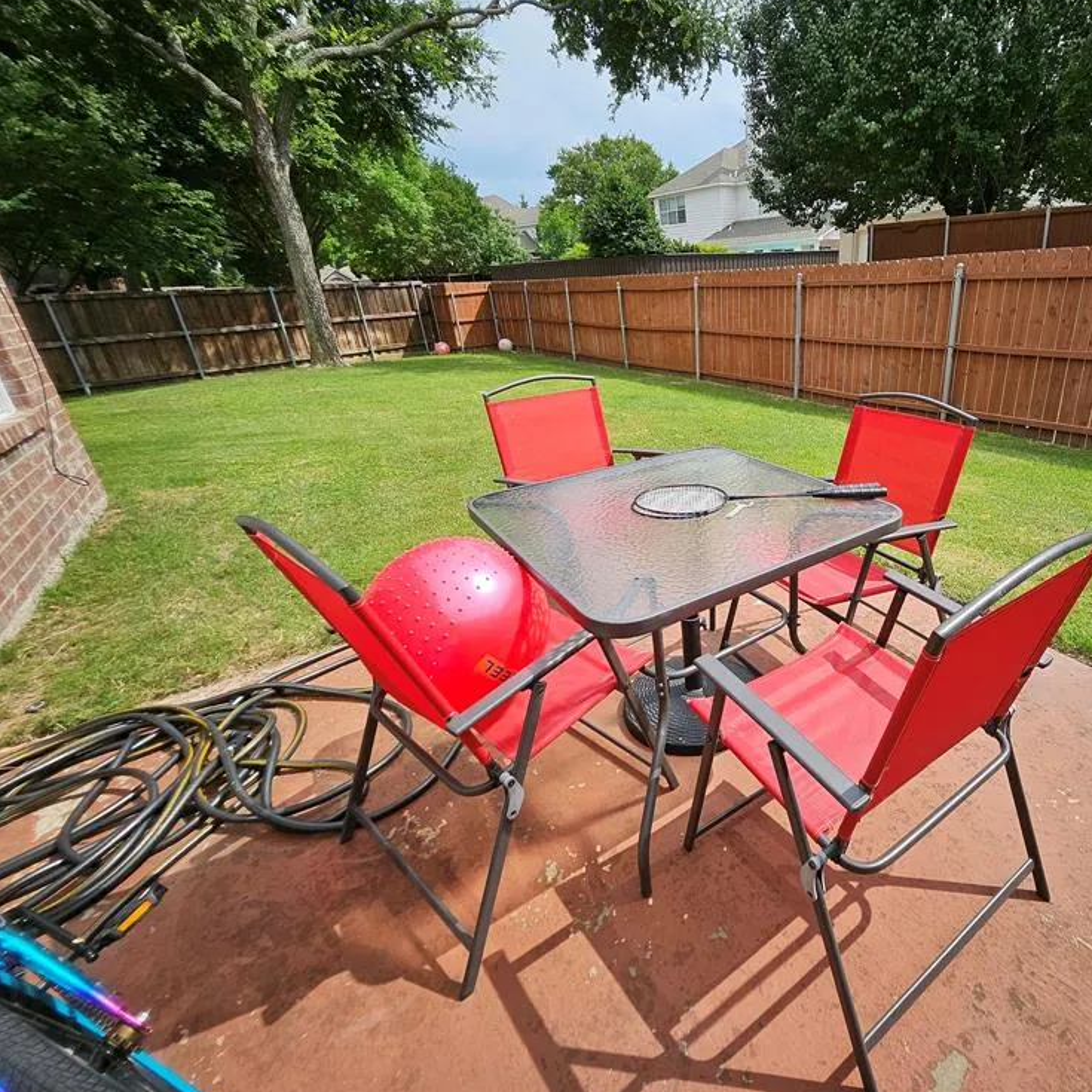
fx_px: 571
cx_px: 735
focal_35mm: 16
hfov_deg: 84.2
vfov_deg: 87.4
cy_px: 533
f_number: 2.2
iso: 32
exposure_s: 1/1215
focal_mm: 1.74
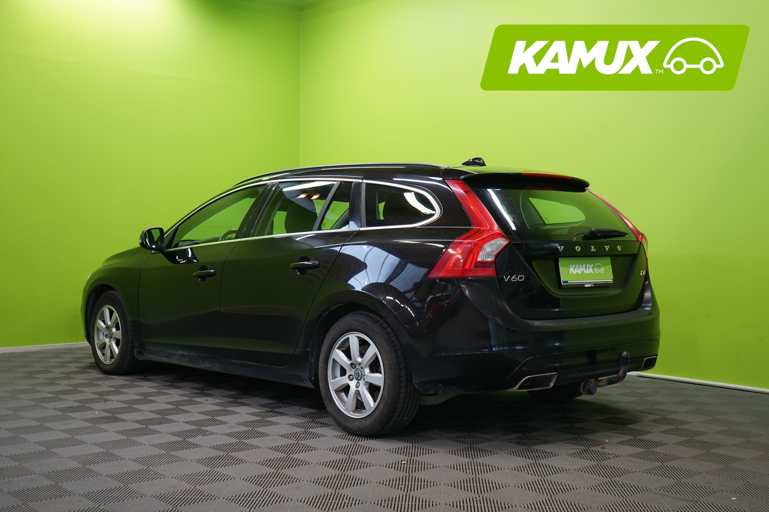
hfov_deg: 47.4
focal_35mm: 41
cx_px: 384
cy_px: 256
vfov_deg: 32.6
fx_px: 876
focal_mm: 41
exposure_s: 1/25
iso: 400
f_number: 5.6
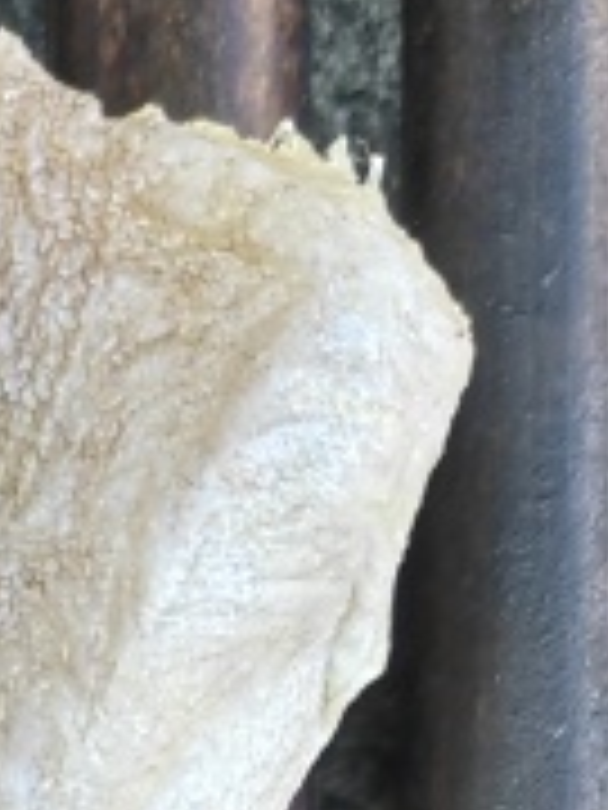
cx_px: -302
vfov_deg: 10.6
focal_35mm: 160
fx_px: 3747
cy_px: 1919
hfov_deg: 9.0
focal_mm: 5.54
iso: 50
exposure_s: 1/199
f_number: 1.8
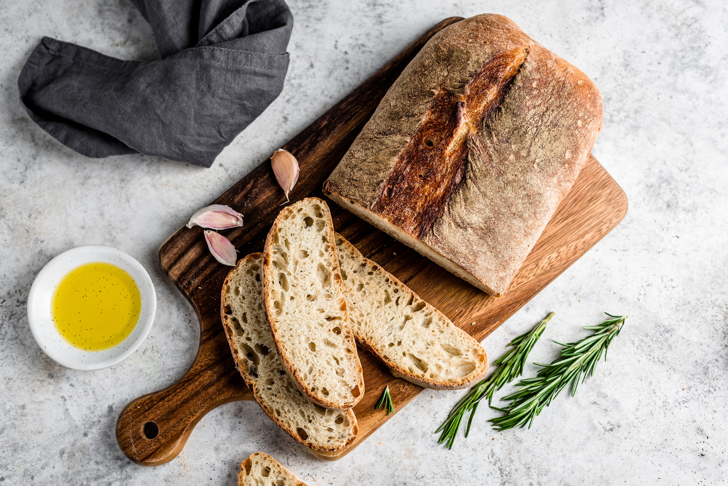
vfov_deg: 27.0
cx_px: 364
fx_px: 1011
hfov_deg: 39.6
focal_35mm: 50
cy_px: 243
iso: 100
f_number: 5.6
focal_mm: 50
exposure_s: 1/125
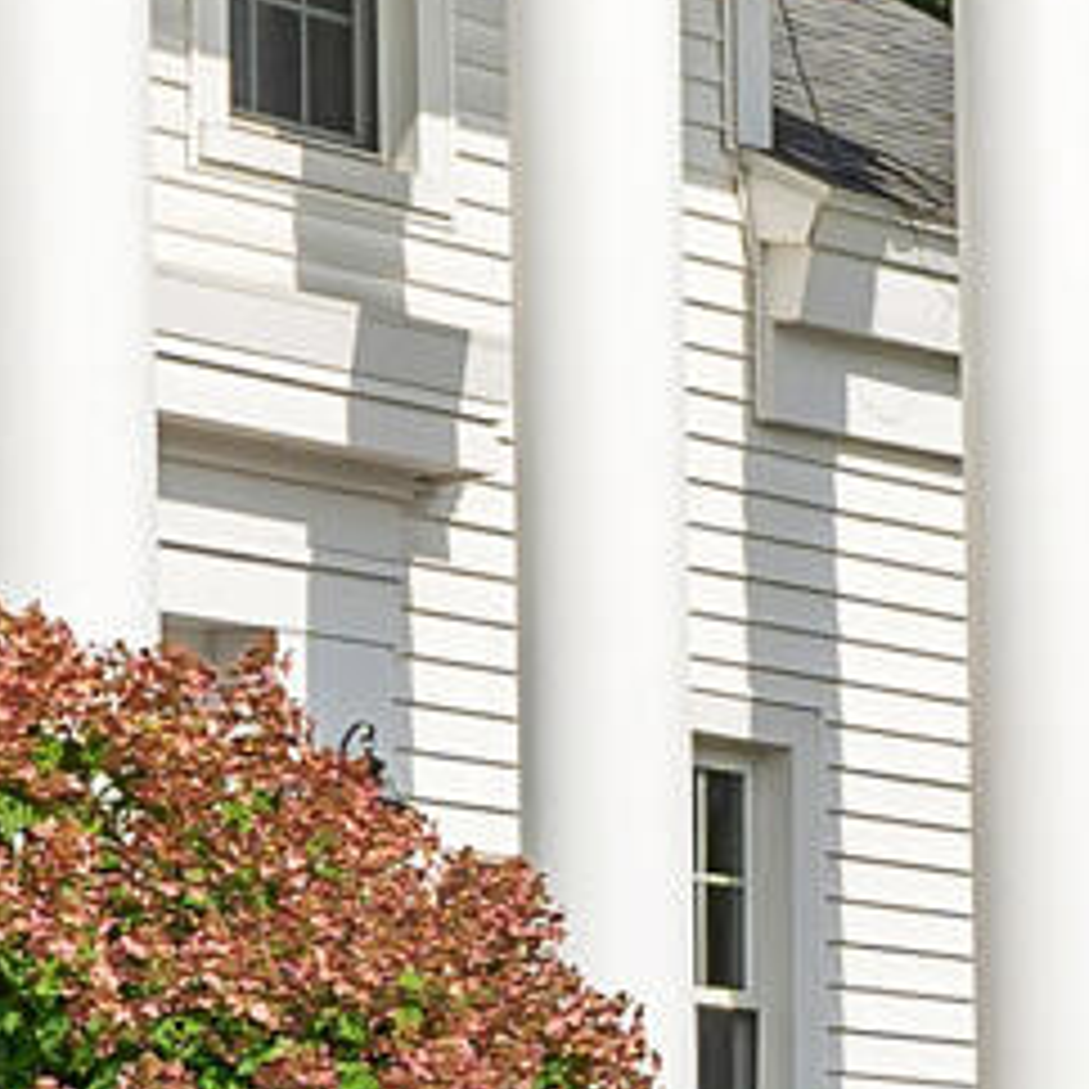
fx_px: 5624
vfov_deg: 11.0
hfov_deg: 11.0
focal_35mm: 158
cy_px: 11
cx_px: 207
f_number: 4
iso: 250
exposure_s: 1/4000
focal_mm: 18
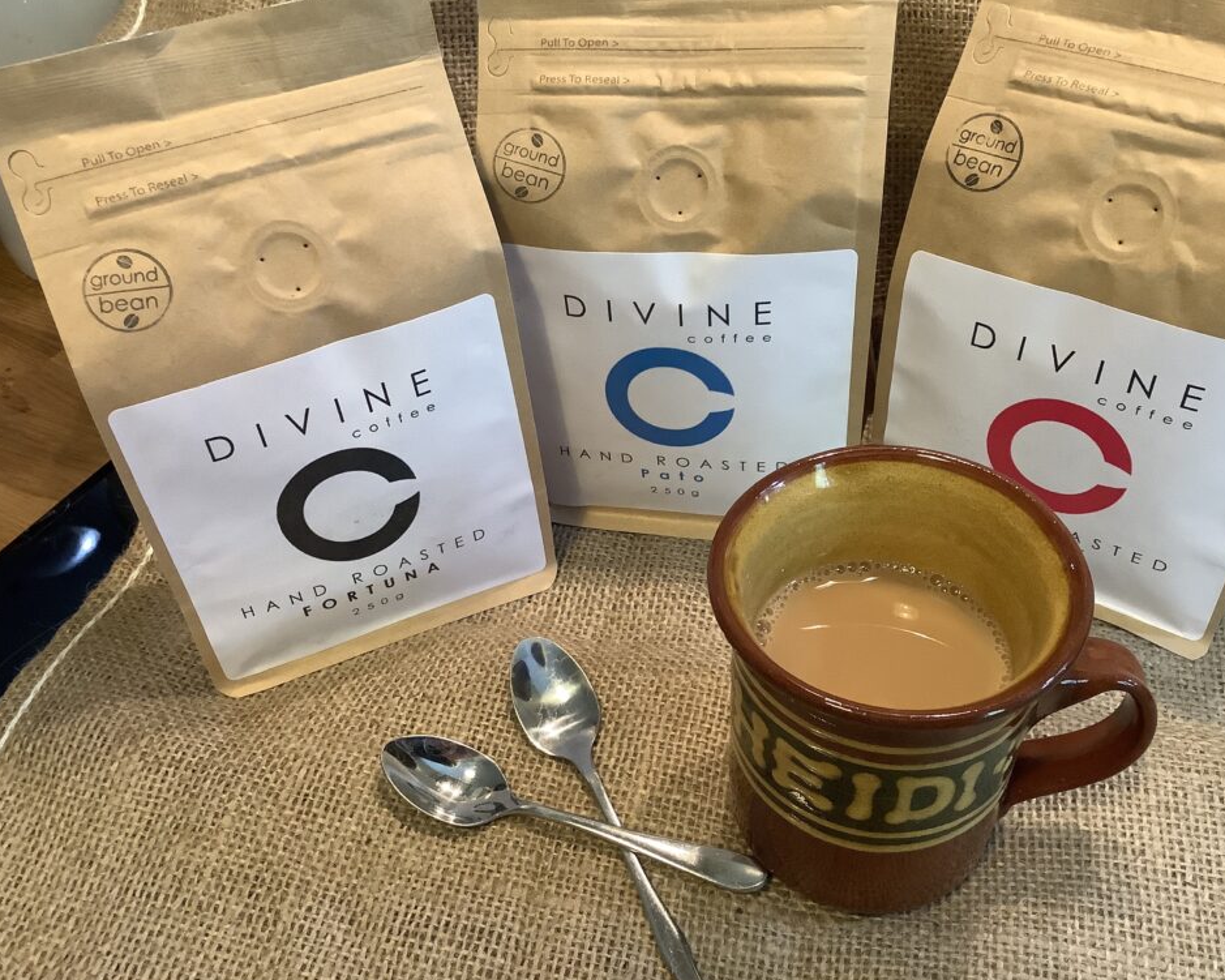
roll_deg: +5.1
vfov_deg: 44.5
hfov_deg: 54.2
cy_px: 493
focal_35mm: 33
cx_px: 618
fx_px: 1196
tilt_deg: -43.3
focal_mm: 3.3
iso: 250
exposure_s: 1/50
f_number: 2.4
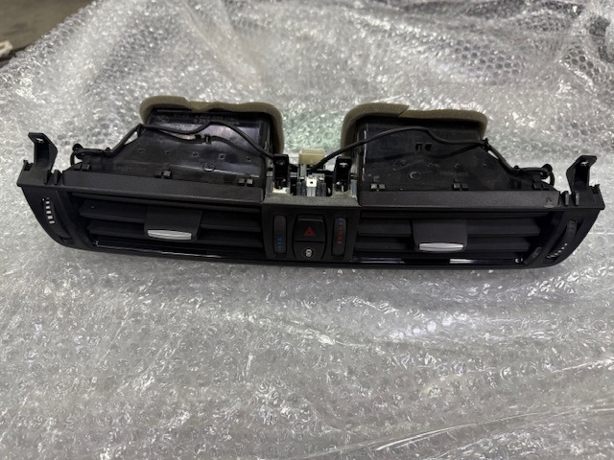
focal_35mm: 24
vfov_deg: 56.8
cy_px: 230
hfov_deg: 71.6
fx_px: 426
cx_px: 307
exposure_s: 1/50
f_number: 1.78
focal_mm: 6.76
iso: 200
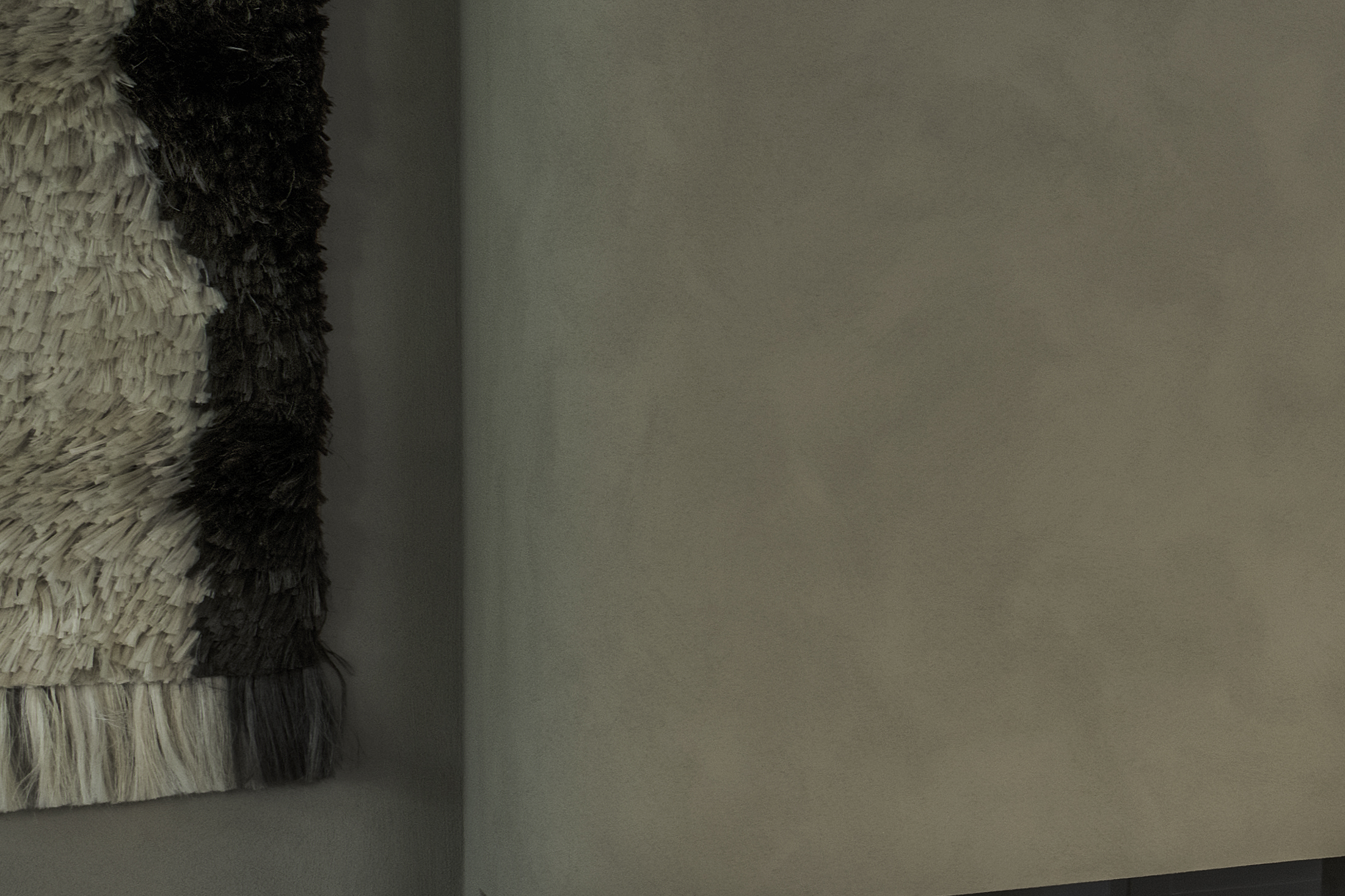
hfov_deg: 19.8
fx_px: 2802
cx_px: 2427
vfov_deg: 18.2
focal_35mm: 75
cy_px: 439
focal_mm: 20
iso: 64
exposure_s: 2
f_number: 13
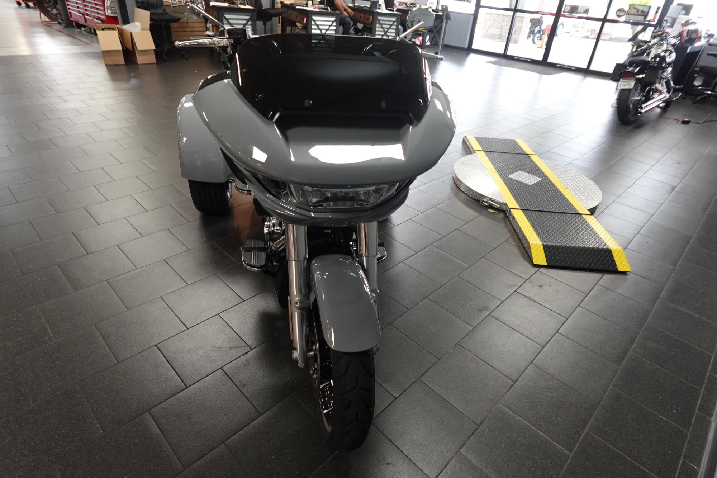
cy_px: 239
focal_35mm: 20
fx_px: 398
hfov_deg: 84.0
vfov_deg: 61.9
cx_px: 358
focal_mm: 7.6
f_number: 2
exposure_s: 1/100
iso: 640
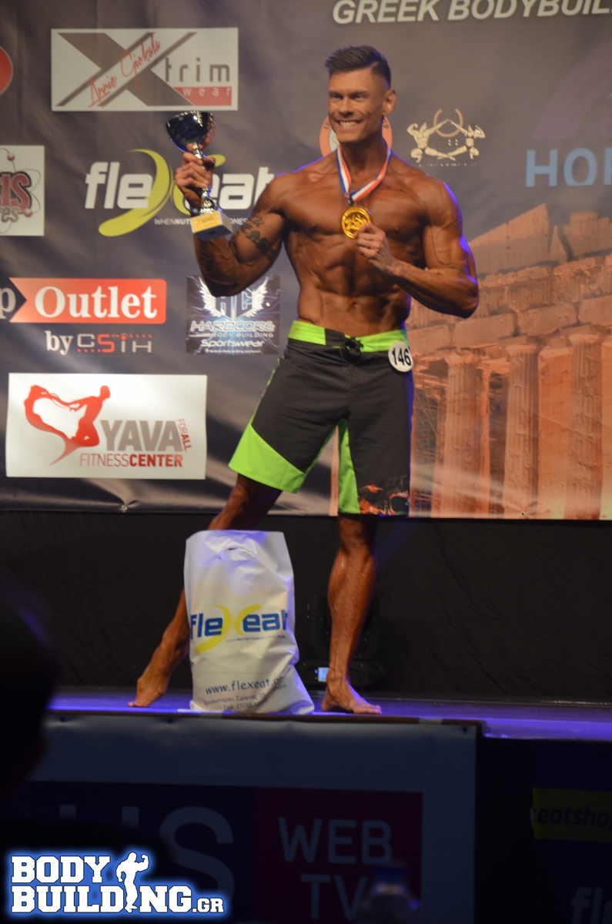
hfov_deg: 8.7
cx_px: 306
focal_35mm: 158
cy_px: 462
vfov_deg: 13.1
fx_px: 4033
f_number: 5.6
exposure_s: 1/80
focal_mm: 105
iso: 400
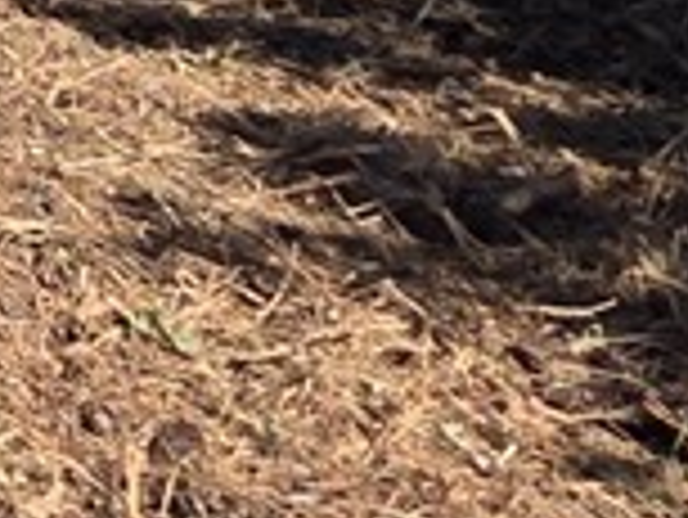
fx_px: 1730
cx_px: -886
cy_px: -1137
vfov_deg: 10.4
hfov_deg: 15.2
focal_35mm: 87
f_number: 1.9
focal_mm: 2.2
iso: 40
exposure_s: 1/1770
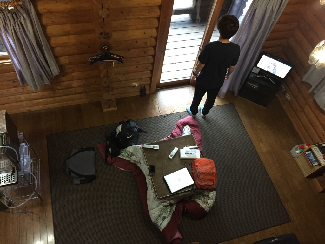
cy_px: 122
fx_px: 272
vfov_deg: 48.2
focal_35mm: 29
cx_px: 162
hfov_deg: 61.7
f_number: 2.2
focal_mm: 4.15
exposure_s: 1/20
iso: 250
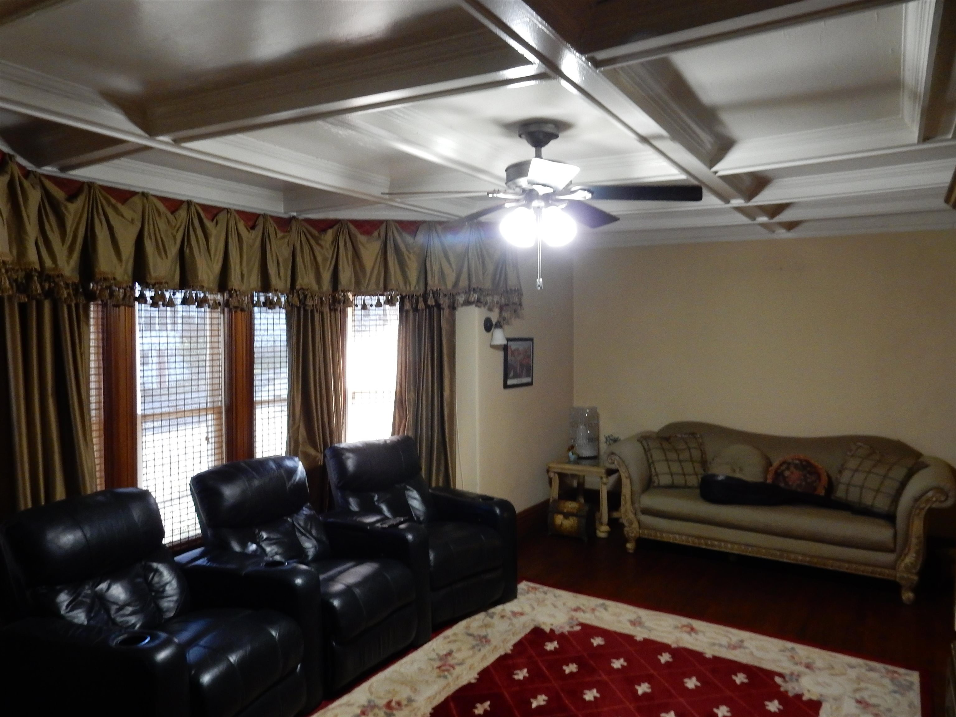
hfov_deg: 69.4
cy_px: 358
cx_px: 478
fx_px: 690
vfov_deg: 54.9
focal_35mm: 25
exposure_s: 1/30
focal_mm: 4.5
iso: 400
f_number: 3.7
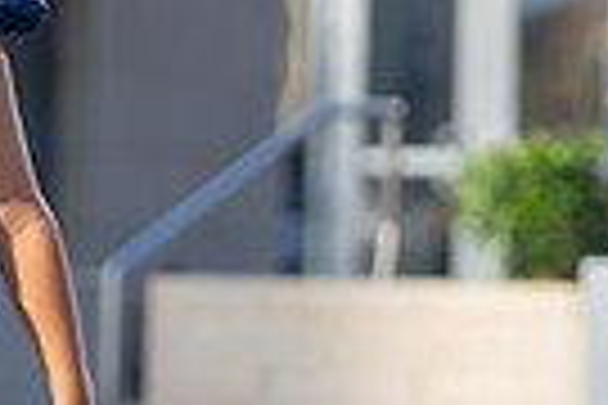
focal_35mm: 470
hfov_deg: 4.4
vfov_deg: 2.9
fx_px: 7937
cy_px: 358
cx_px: -180
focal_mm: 106
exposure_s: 1/500
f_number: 2.8
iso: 100
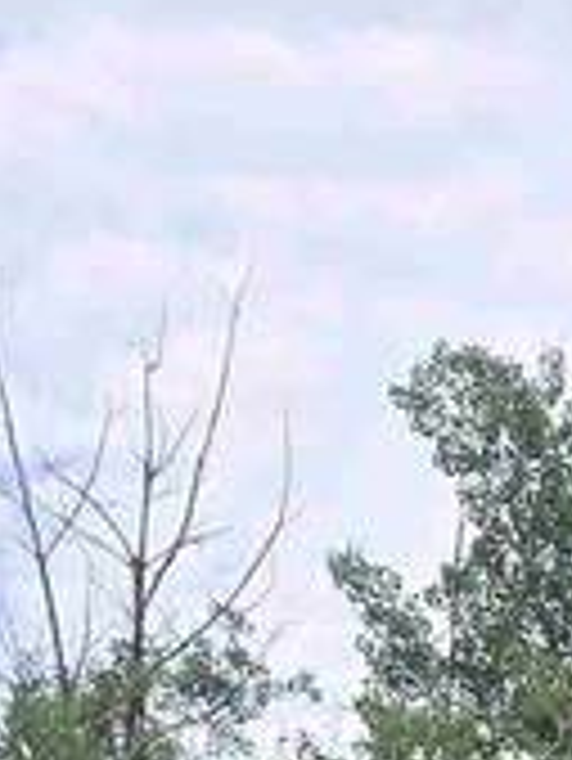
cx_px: 1423
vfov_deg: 9.9
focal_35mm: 174
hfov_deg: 7.9
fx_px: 3829
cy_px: 1884
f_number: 1.7
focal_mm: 6.3
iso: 12
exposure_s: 1/218
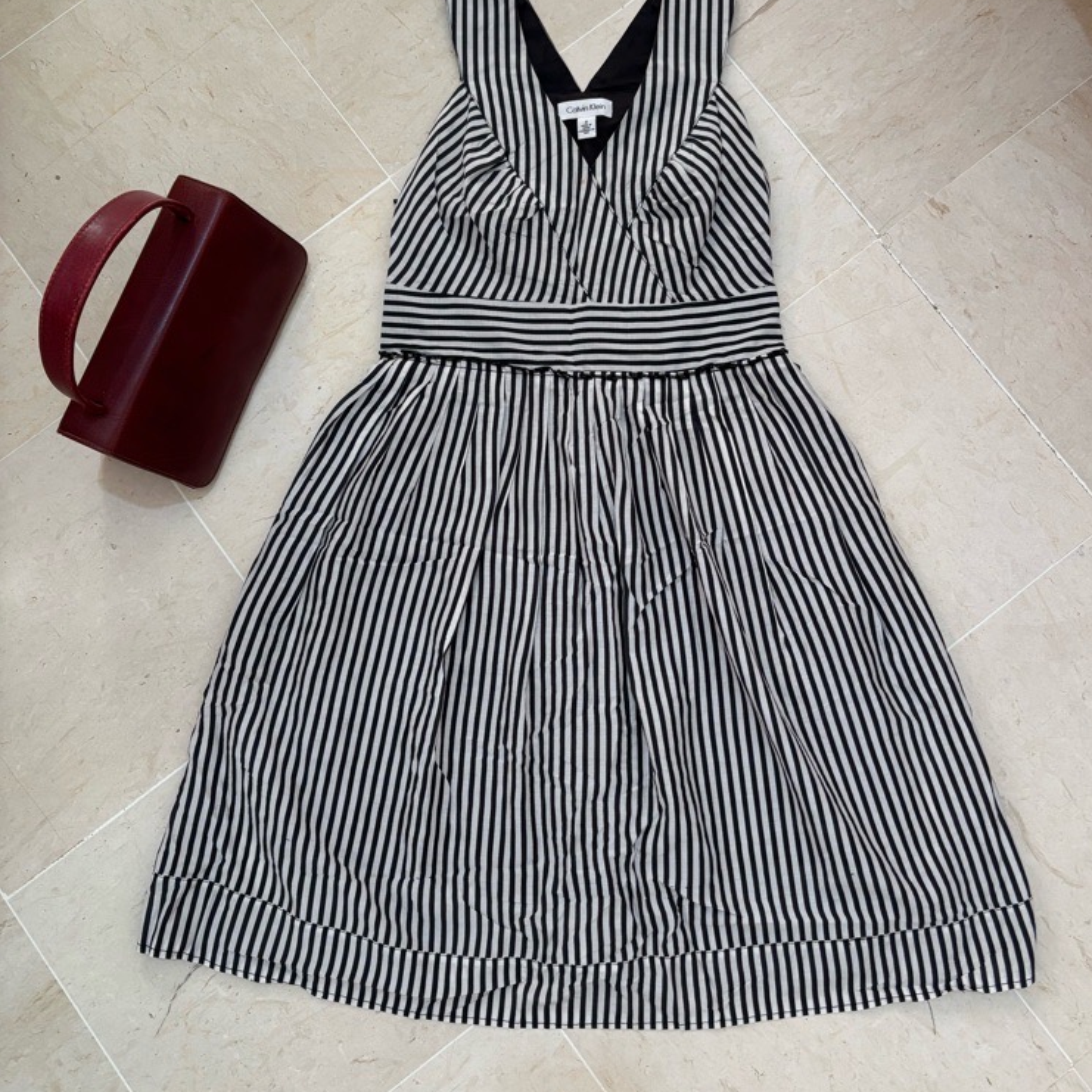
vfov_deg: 52.4
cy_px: 470
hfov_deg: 52.5
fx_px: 1106
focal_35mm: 31
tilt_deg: -82.3
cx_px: 551
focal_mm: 5.96
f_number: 1.6
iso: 200
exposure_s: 1/50
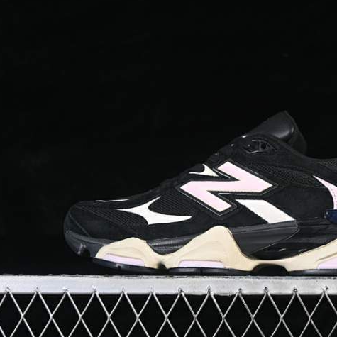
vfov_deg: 17.7
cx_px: 244
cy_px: 168
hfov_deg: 17.7
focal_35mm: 98
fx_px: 1079
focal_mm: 50
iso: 160
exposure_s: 1/60
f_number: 6.3
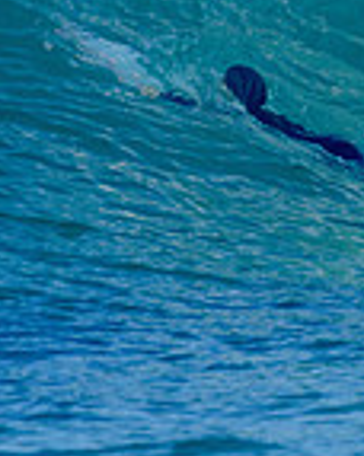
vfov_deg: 1.0
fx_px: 25695
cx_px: 770
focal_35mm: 1904
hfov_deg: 0.8
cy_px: -72
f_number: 5.6
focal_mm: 500
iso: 400
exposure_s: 1/2000
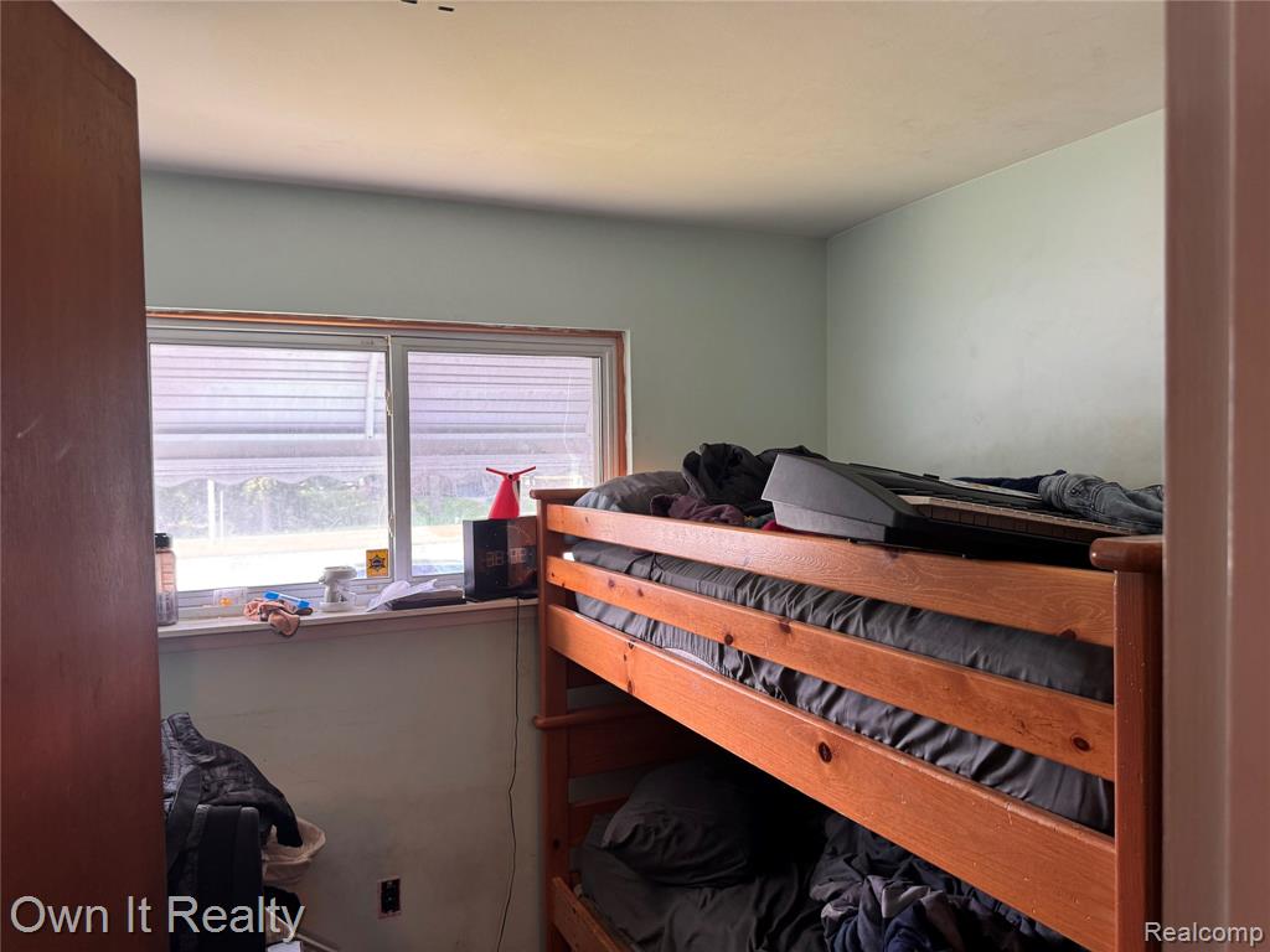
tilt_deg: -2.9
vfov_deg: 56.8
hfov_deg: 71.6
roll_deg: +1.4
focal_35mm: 24
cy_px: 476
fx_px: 881
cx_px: 635
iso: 125
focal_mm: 6.76
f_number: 1.78
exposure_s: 1/60
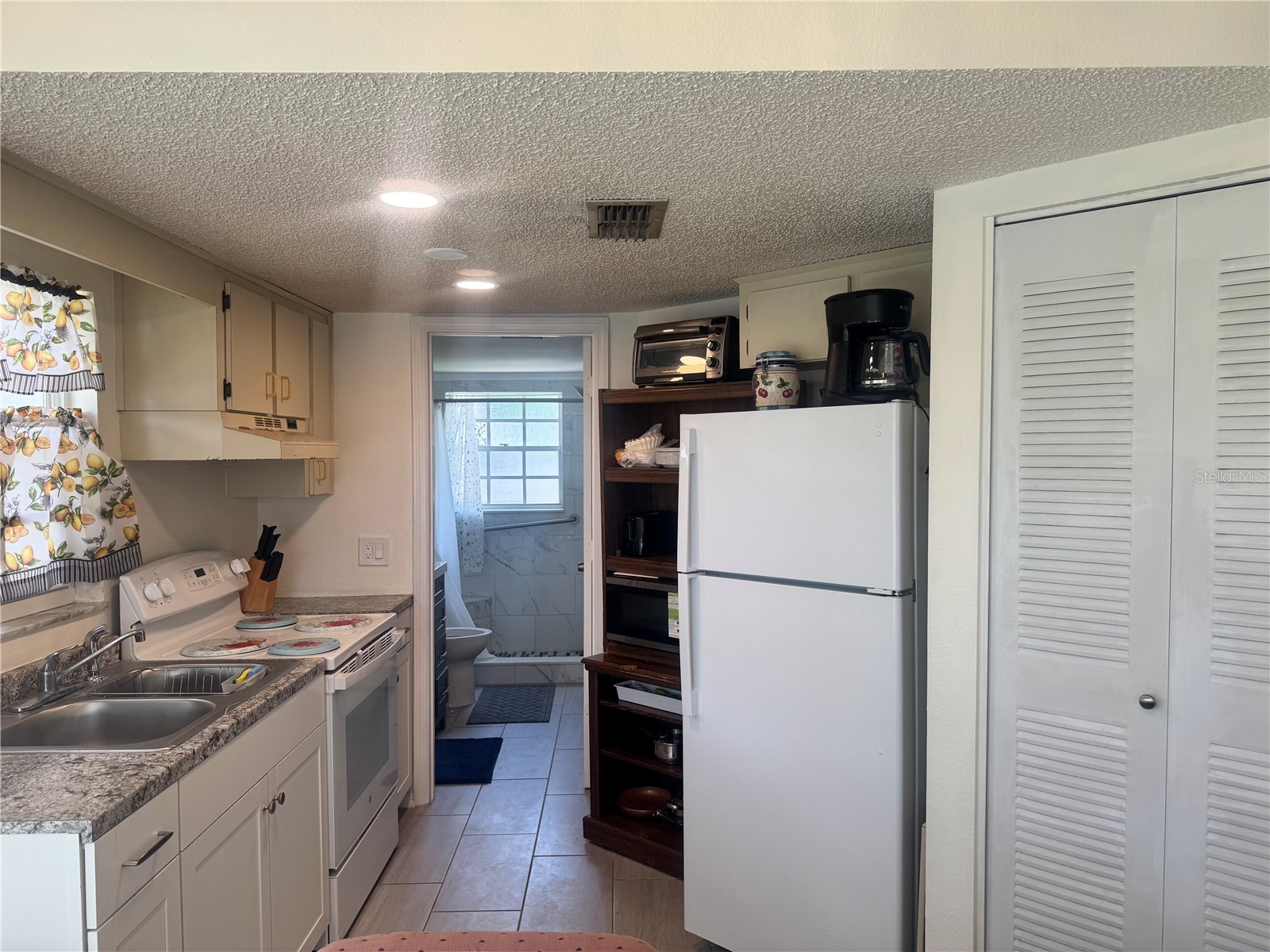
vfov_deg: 56.8
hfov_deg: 71.6
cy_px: 476
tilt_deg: -1.9
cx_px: 635
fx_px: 881
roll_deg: +0.5
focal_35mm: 24
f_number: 1.78
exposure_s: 1/120
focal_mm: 6.76
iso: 64
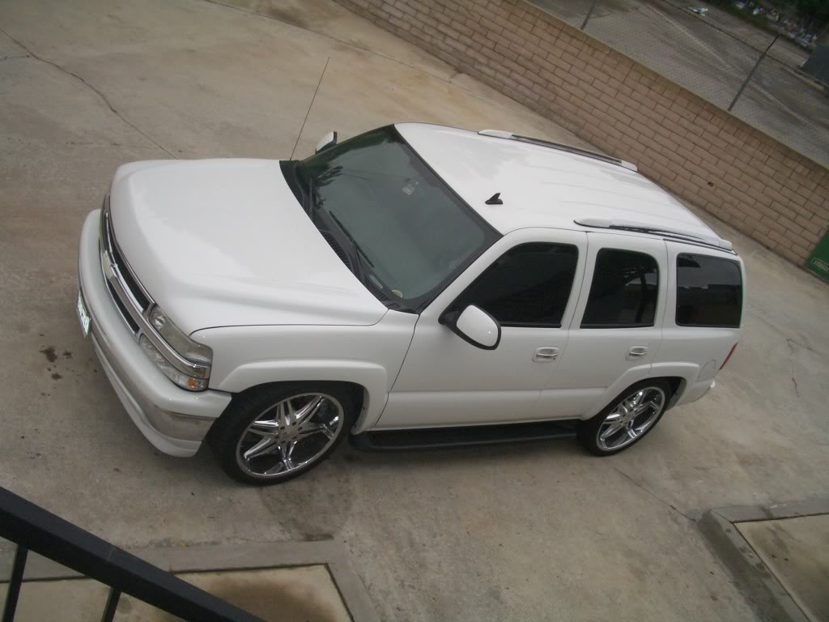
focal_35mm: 35
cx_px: 414
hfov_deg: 52.6
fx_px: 838
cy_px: 311
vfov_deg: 40.7
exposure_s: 1/320
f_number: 4.3
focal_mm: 5.8
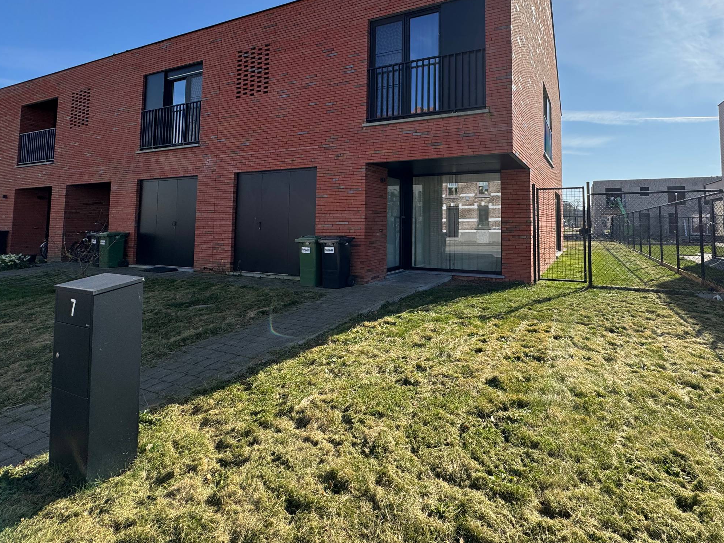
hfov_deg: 86.5
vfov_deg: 70.3
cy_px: 201
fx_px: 376
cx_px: 438
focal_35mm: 18
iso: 40
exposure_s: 1/1020
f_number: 2.2
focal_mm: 2.22
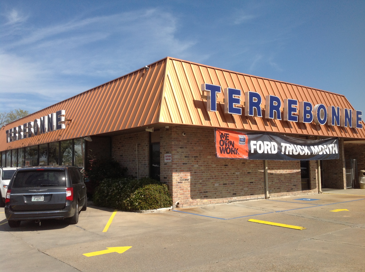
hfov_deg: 52.7
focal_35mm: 35
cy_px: 136
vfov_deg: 40.6
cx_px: 182
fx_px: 369
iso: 50
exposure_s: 1/2326
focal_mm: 4.28
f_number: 2.4
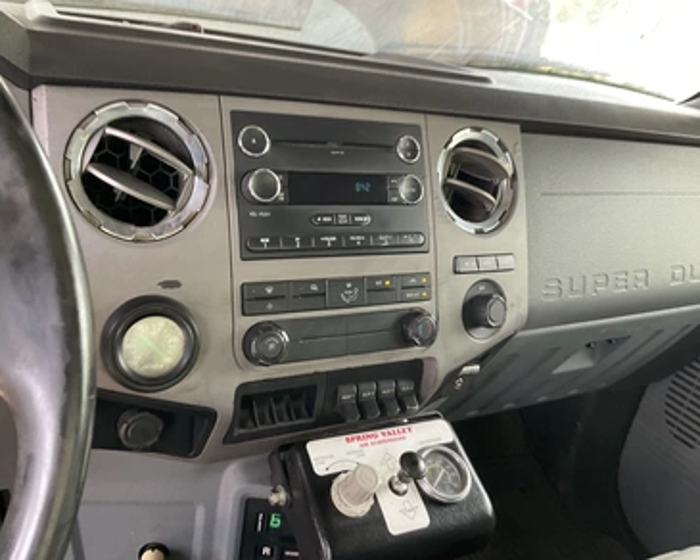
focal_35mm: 31
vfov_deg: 47.1
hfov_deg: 57.1
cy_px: 274
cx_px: 332
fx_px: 642
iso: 80
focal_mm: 3
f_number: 1.8
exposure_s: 1/60
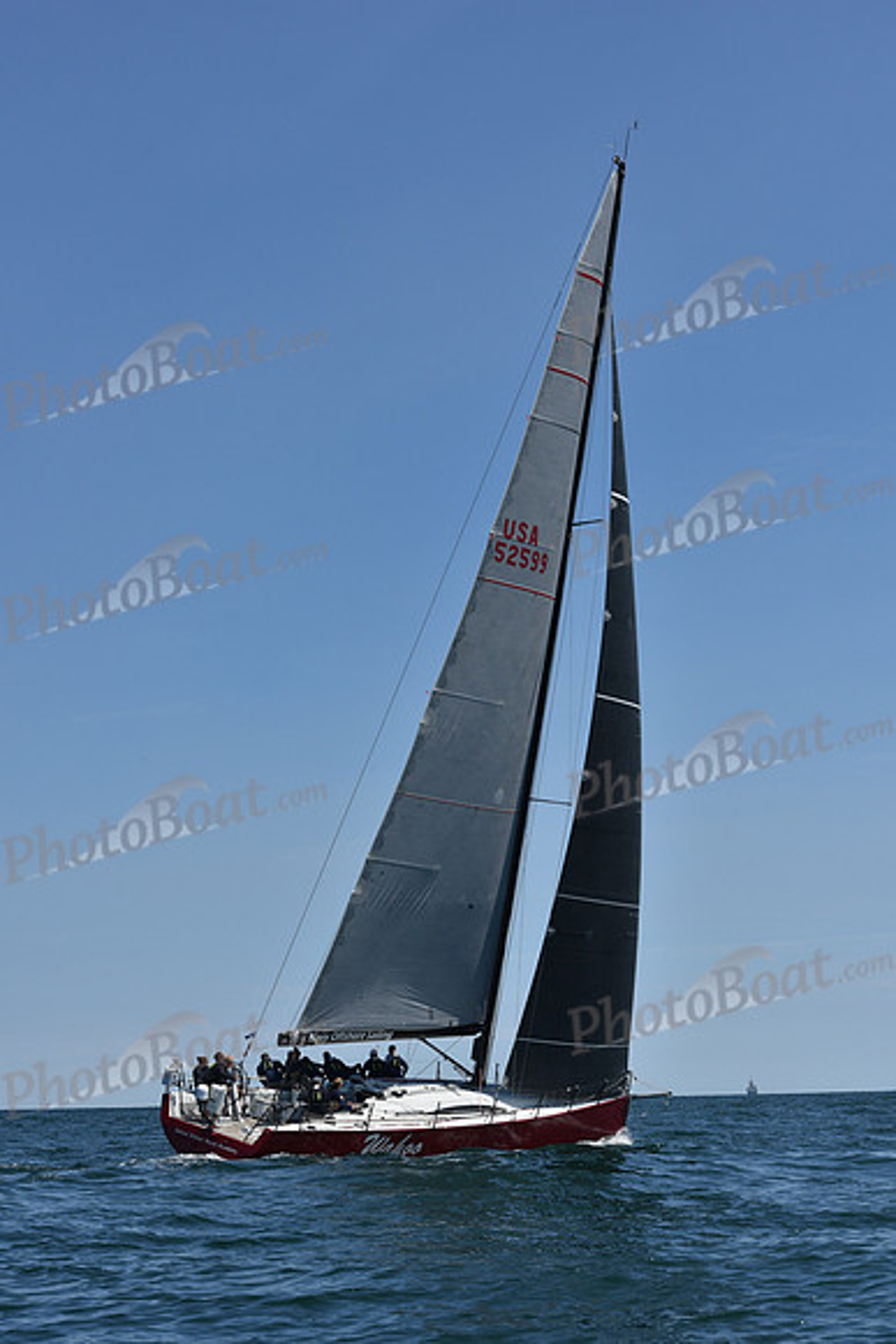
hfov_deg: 19.5
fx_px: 2612
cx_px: 448
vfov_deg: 28.8
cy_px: 672
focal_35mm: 70
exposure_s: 1/1000
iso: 250
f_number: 10
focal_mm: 70
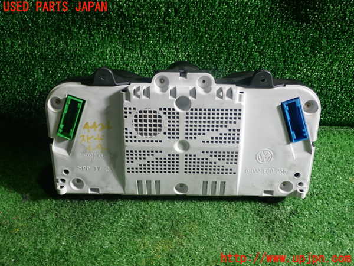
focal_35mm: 38
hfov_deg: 49.0
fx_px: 389
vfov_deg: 37.7
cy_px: 133
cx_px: 177
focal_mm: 6.83
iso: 200
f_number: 2.7
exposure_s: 1/50
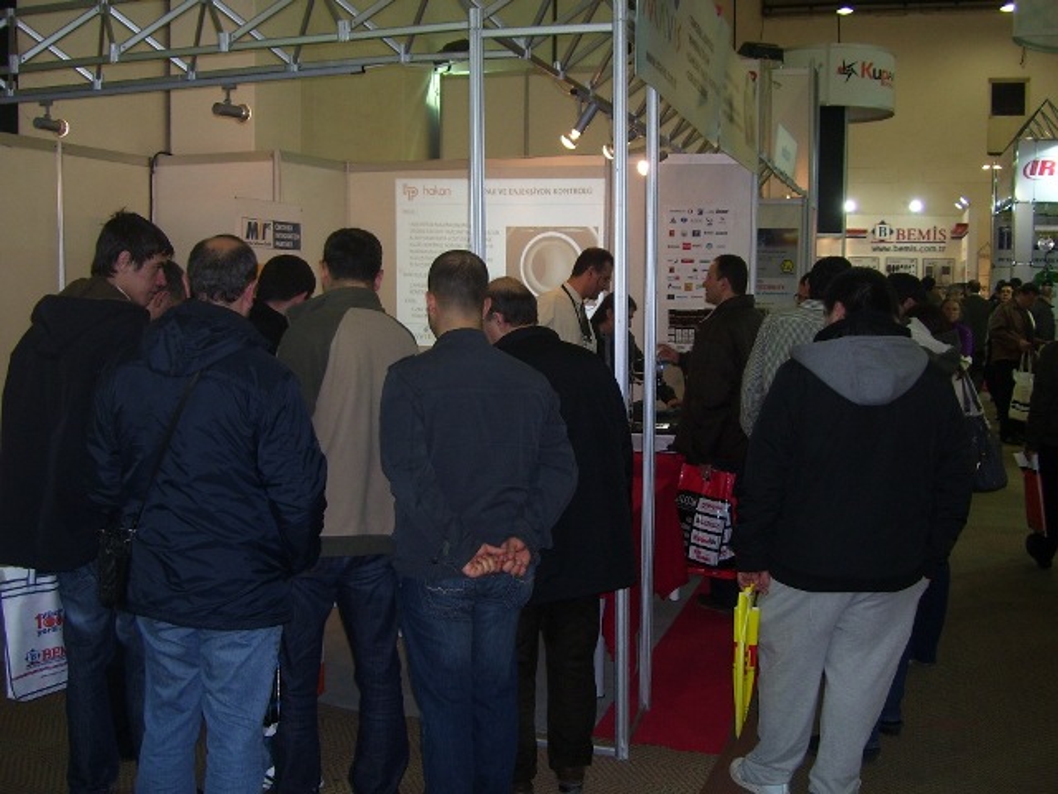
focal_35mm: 37
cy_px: 397
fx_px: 1131
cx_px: 529
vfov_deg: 38.7
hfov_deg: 50.1
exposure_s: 1/60
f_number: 2.7
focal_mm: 6
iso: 80
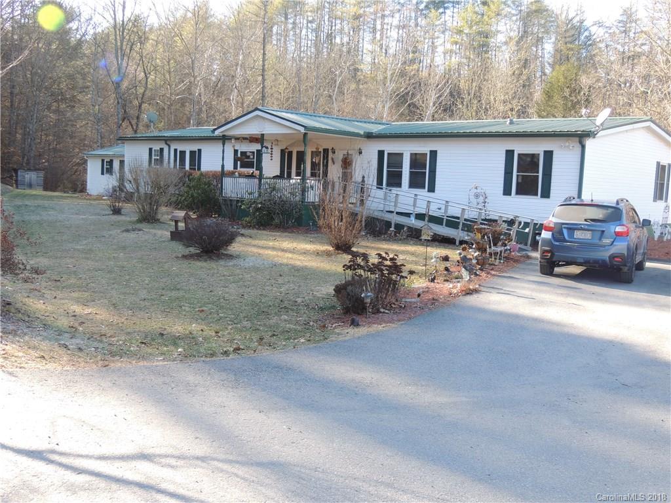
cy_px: 252
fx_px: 678
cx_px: 336
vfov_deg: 40.7
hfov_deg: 52.6
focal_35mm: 35
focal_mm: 6.2
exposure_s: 1/100
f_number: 3.3
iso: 100
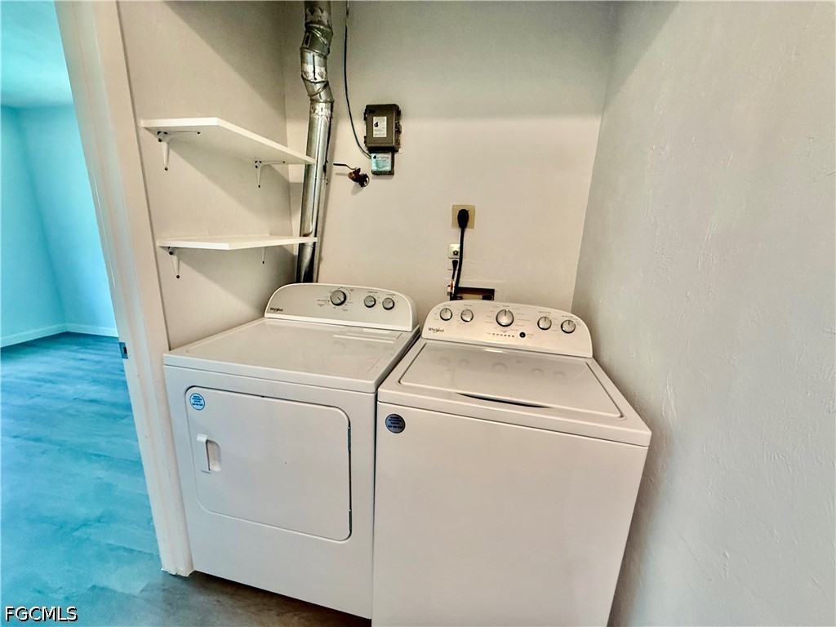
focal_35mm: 14
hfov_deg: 102.1
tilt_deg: -13.6
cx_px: 418
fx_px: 338
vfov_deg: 85.7
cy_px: 314
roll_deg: -1.6
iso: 320
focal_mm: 2.22
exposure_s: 1/120
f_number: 2.2
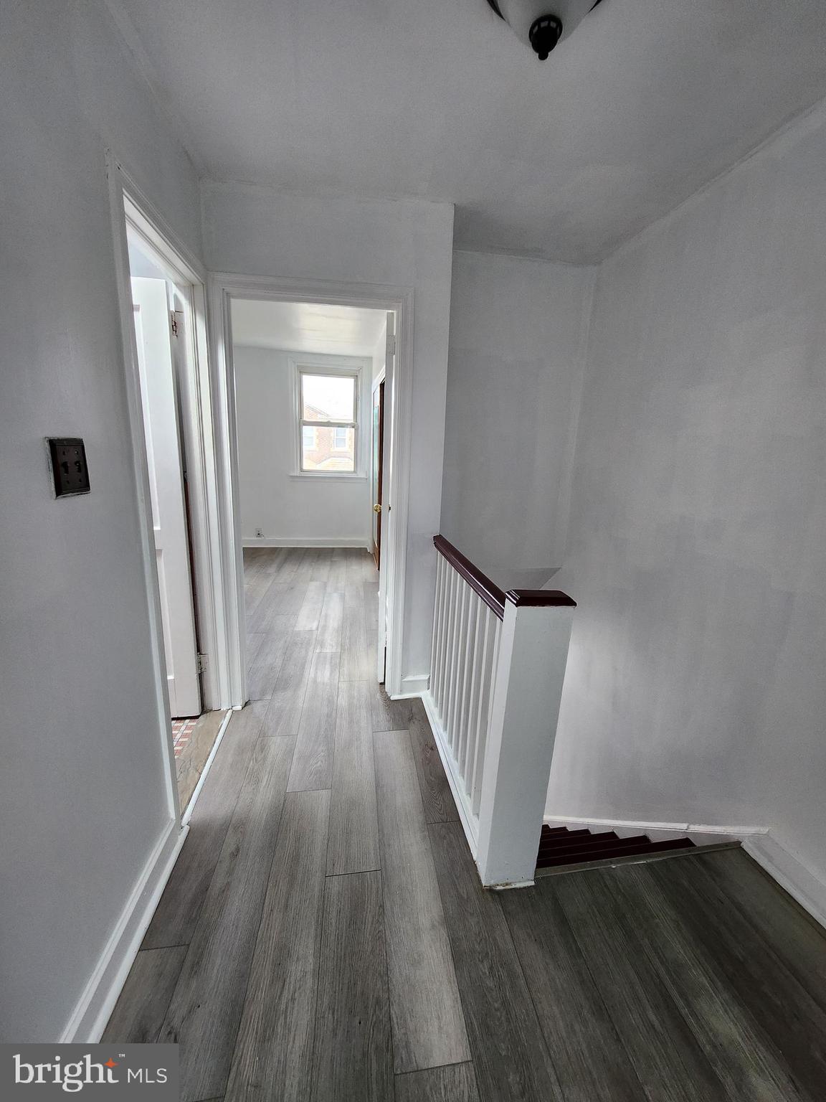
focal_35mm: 13
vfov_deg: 106.2
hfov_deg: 89.9
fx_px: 414
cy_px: 551
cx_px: 413
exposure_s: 1/60
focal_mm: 1.74
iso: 100
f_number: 2.2
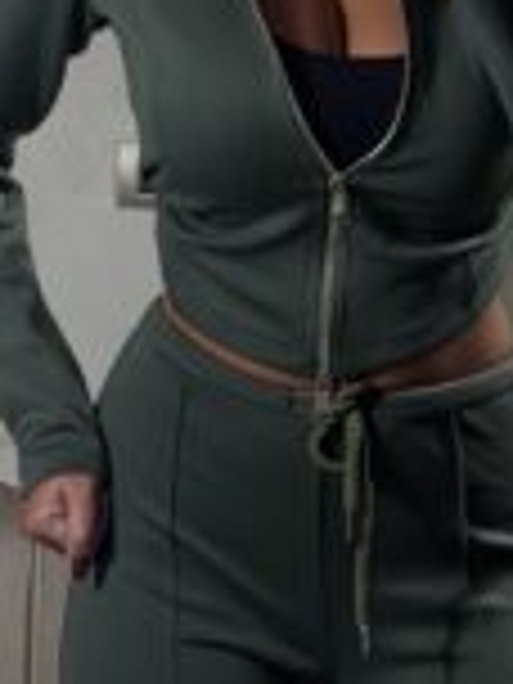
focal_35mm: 126
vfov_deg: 15.6
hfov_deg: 11.8
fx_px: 2490
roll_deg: -1.5
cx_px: 207
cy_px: 158
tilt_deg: -7.3
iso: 80
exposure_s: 1/100
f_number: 1.78
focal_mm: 6.76
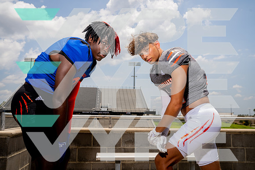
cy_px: 85
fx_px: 234
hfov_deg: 57.2
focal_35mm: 33
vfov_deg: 40.0
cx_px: 128
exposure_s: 1/250
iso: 100
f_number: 7.1
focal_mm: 33
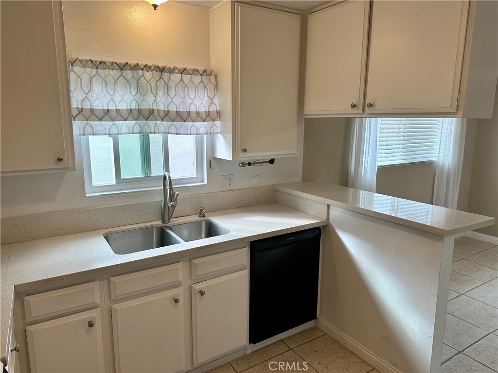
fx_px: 345
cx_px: 249
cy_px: 186
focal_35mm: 24
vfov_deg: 56.8
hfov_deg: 71.6
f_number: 1.78
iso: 64
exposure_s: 1/146
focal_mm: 6.86
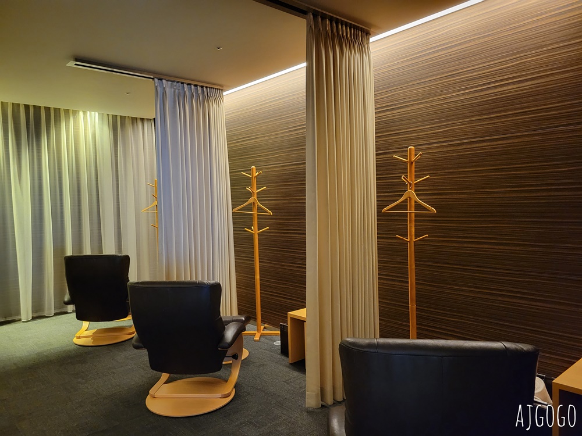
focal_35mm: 26
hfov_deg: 67.3
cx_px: 291
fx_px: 437
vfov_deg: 53.1
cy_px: 218
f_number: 1.8
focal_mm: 5.4
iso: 1000
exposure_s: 1/25
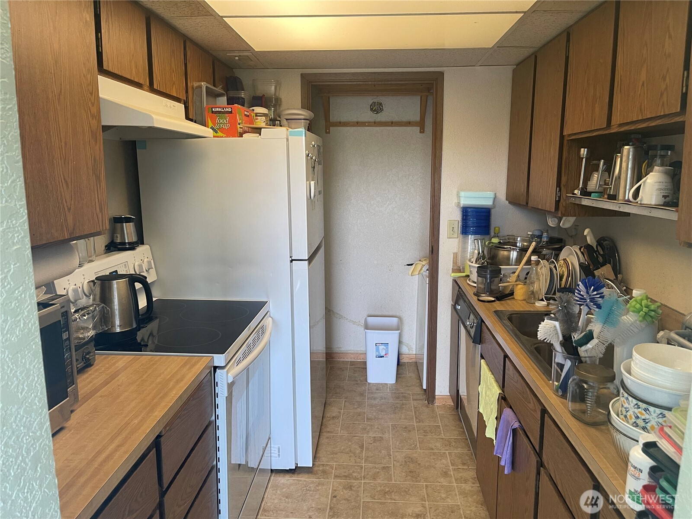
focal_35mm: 25
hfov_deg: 69.4
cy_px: 260
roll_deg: +0.1
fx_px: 500
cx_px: 346
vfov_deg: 54.9
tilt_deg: -10.6
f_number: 1.6
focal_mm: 5.1
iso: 125
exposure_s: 1/60
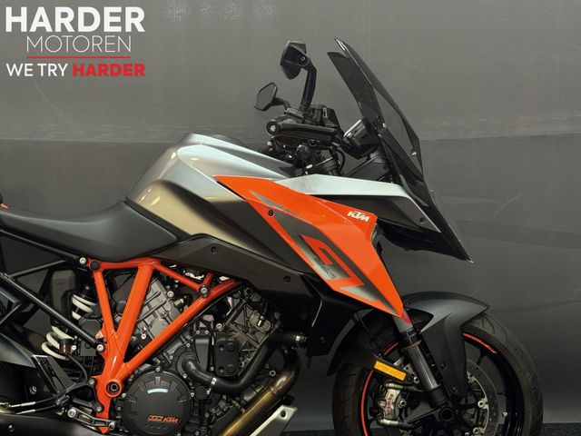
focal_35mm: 48
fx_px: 806
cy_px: 218
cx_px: 290
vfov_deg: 30.3
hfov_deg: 39.7
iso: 64
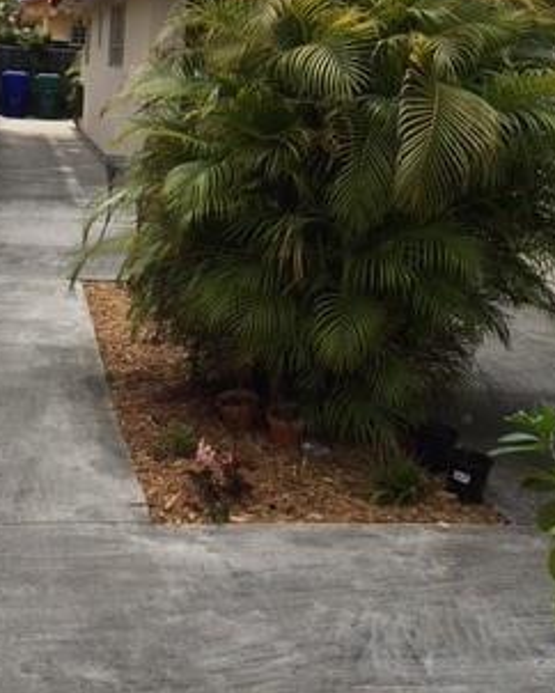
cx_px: 167
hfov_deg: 25.2
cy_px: 186
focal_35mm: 60
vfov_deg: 31.0
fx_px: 1231
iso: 25
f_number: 2.2
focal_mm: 4.15
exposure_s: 1/1399
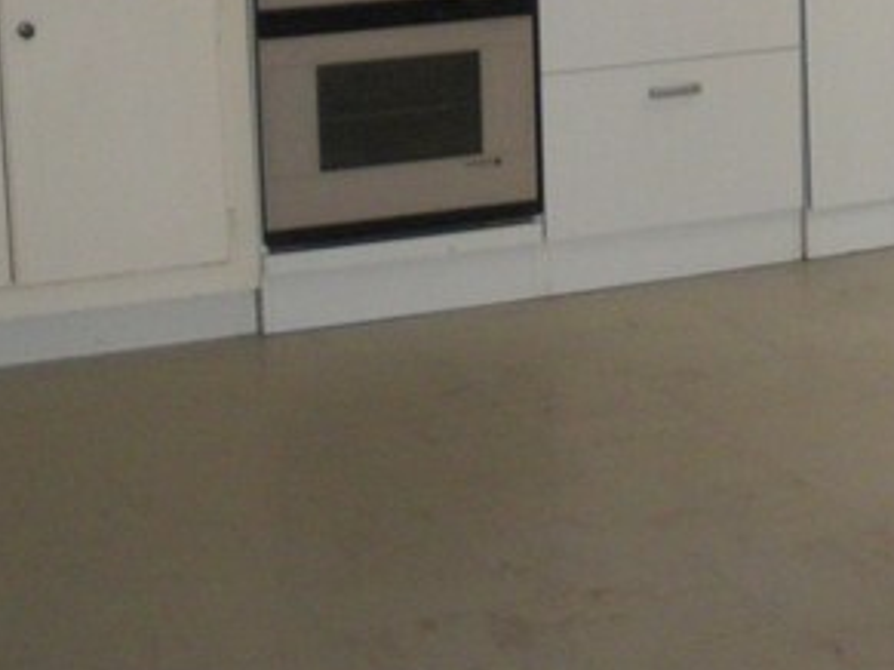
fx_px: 2556
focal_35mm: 99
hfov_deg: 19.5
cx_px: 811
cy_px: -243
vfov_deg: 14.2
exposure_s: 1/50
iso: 400
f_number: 3.5
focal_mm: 6.3
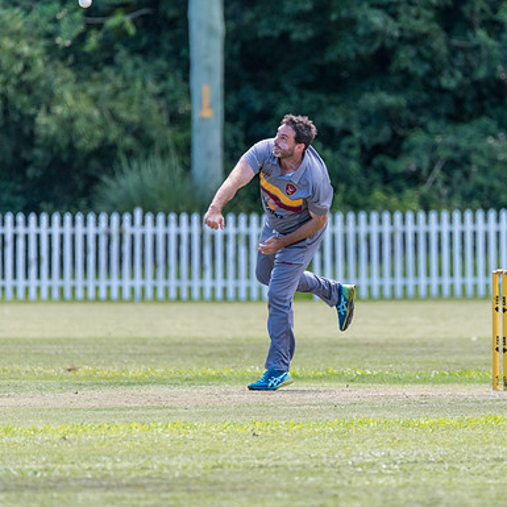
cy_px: 254
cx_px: 298
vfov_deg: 2.3
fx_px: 12743
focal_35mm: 769
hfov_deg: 2.3
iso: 1800
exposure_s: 1/2000
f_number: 6.3
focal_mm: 600
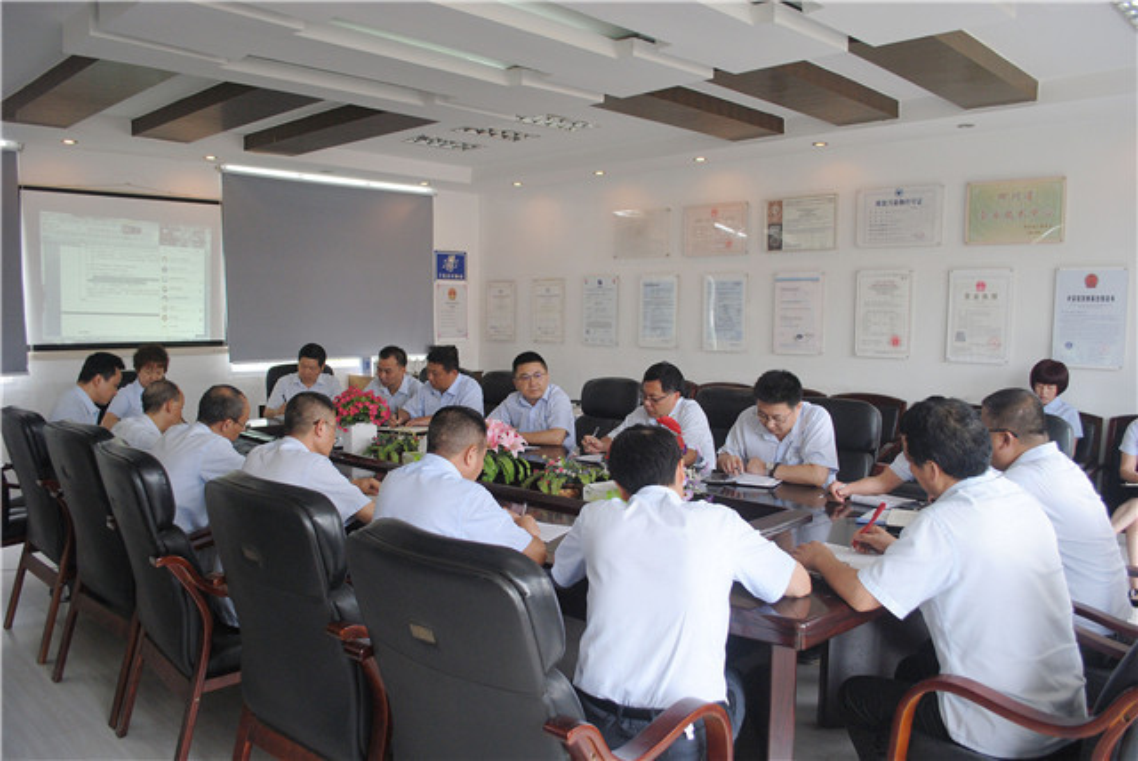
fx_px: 854
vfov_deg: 48.0
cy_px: 380
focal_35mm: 27
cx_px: 569
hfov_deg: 67.3
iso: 360
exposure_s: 1/125
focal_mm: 18
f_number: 3.5
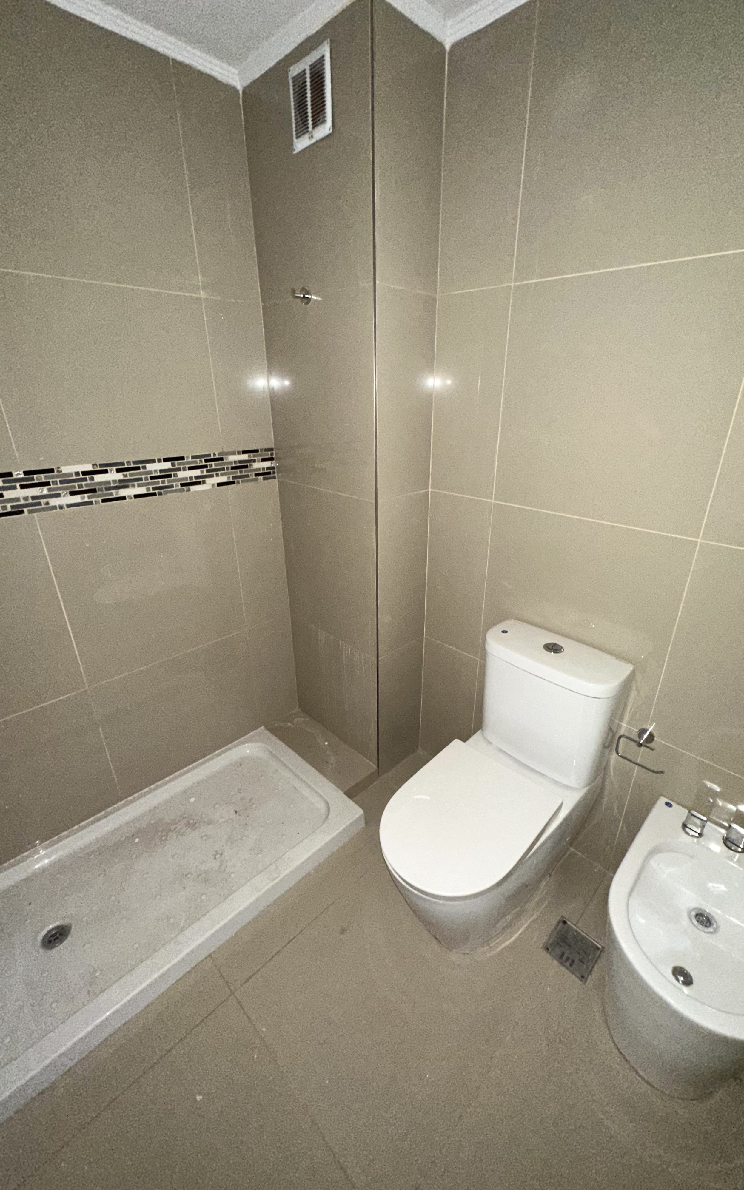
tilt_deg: -22.8
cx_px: 394
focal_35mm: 15
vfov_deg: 101.5
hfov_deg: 74.7
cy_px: 598
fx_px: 487
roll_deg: -0.7
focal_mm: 2.22
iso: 200
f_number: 2.2
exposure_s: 1/30
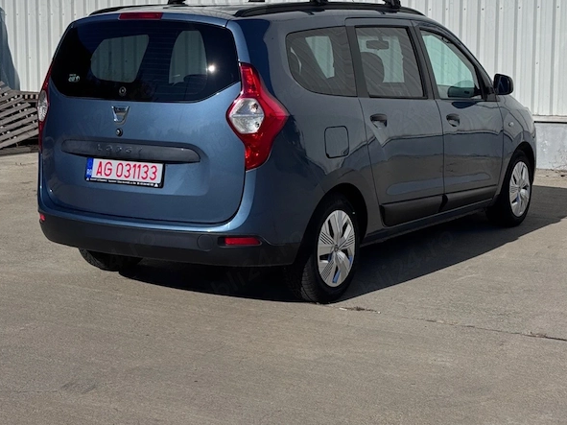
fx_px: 1064
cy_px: 150
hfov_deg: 29.8
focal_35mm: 65
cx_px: 281
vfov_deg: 22.5
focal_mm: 6.76
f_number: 1.78
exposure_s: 1/12500
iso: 64
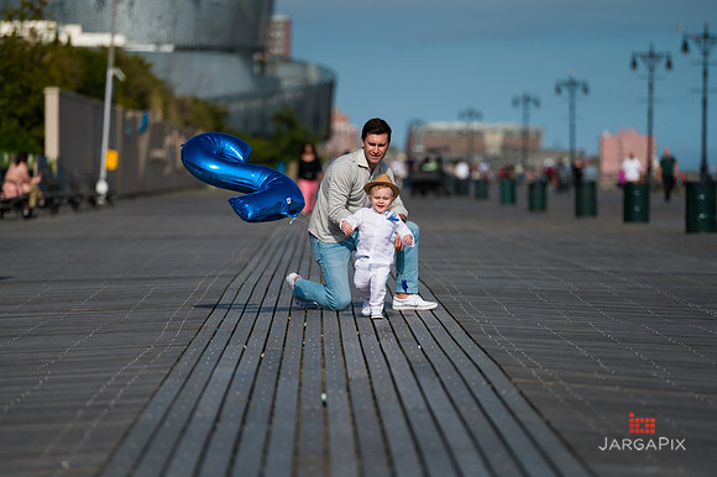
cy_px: 238
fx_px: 3981
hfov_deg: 10.3
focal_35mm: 200
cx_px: 358
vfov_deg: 6.9
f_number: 4
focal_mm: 200
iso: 200
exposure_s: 1/6400
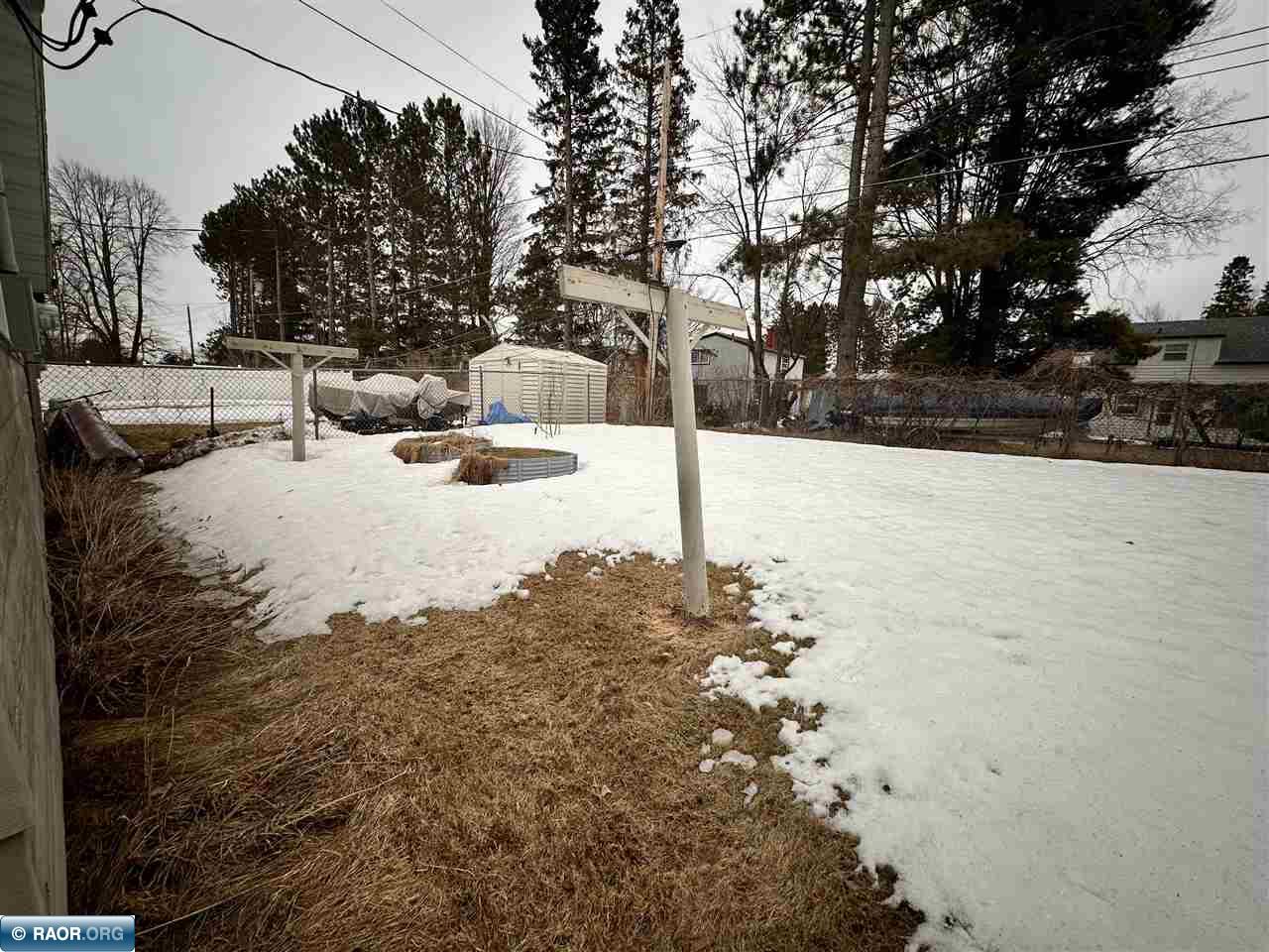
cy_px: 476
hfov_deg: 102.1
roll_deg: -1.6
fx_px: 513
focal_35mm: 14
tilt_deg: -7.7
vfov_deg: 85.7
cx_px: 634
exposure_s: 1/261
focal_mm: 2.22
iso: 40
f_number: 2.2
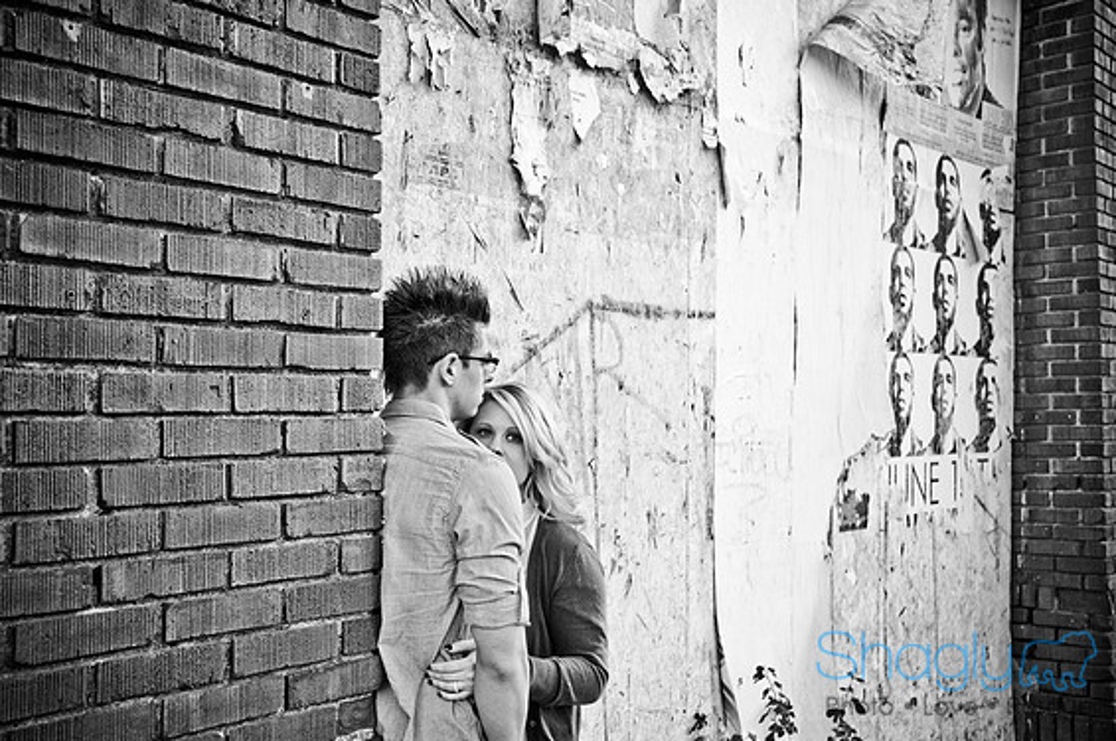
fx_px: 1238
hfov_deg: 48.5
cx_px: 559
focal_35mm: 40
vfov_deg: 33.3
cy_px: 376
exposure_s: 1/200
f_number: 4
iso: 200
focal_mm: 26
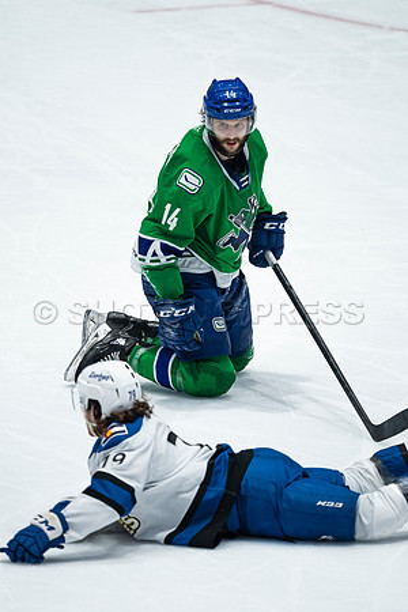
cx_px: 192
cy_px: 306
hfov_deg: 1.5
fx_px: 15299
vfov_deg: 2.3
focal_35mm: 900
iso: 1600
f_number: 4
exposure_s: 1/1000
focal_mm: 600
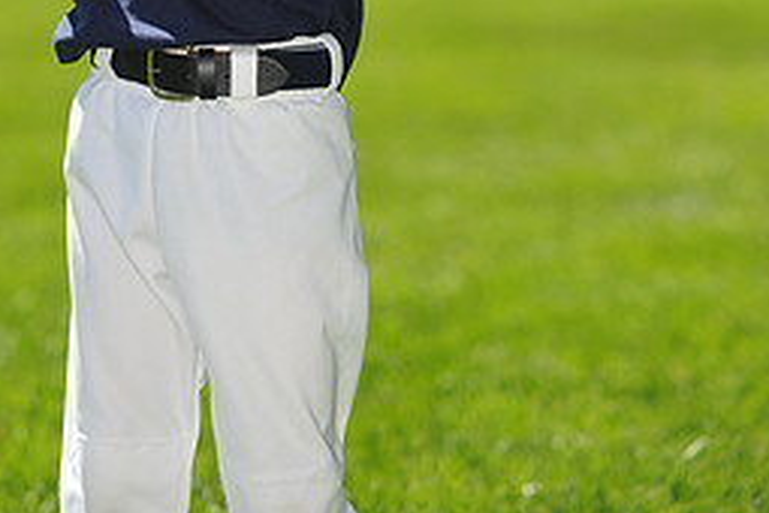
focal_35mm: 239
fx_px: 5105
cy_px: -217
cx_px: 217
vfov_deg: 5.7
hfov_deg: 8.6
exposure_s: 1/1600
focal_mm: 105
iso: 200
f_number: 4
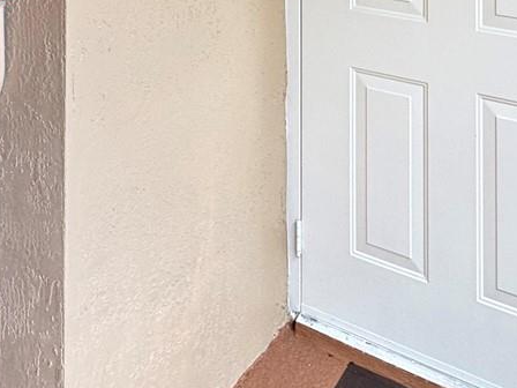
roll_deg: -0.6
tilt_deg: +0.8
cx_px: 209
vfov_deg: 23.1
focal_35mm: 50
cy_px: -203
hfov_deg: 38.0
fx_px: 747
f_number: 2.2
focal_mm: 2.22
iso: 80
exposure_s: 1/99
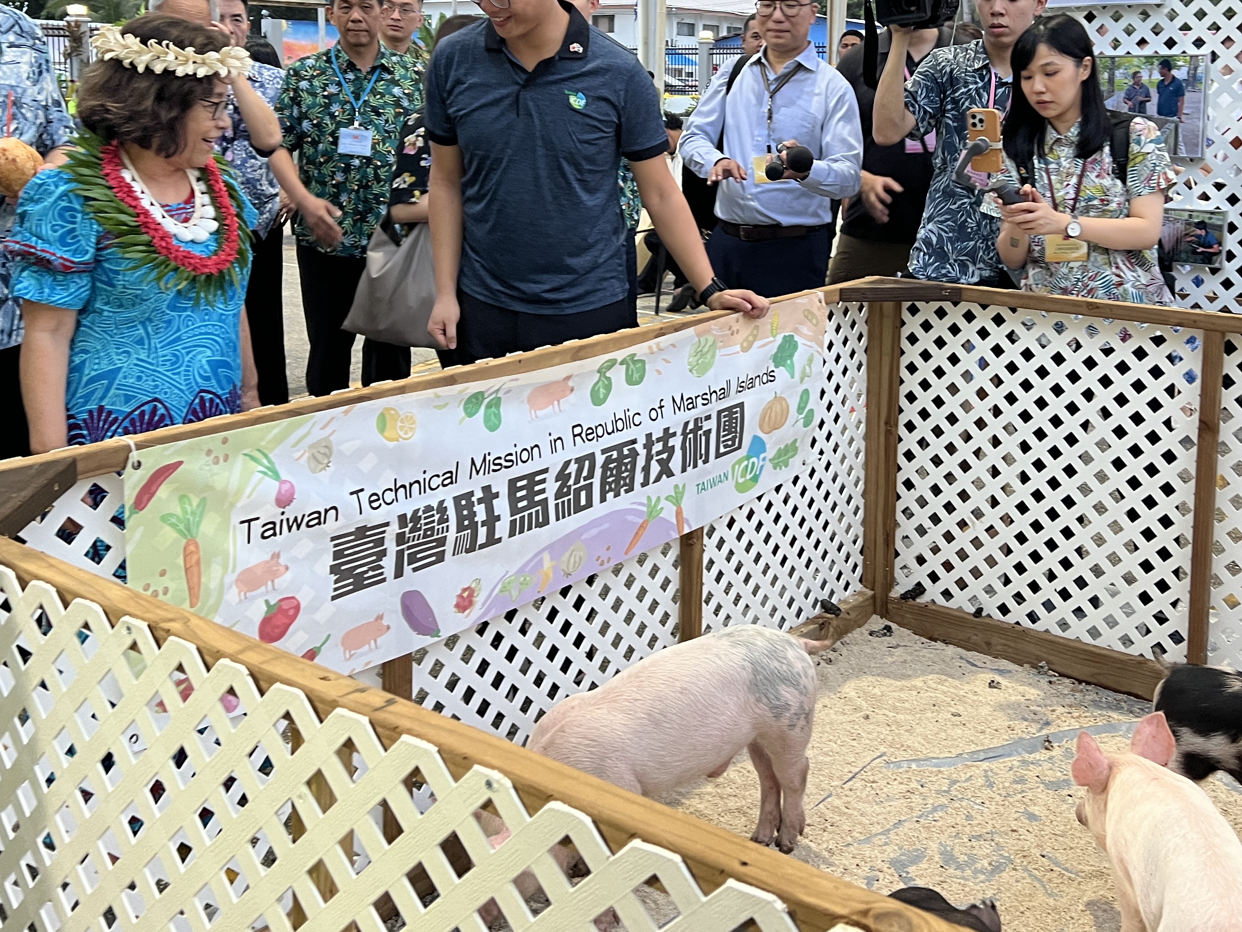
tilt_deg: -5.9
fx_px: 1363
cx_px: 689
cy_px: 263
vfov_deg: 37.0
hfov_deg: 48.9
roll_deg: -0.9
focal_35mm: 38
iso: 160
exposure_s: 1/60
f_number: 1.5
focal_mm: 5.7
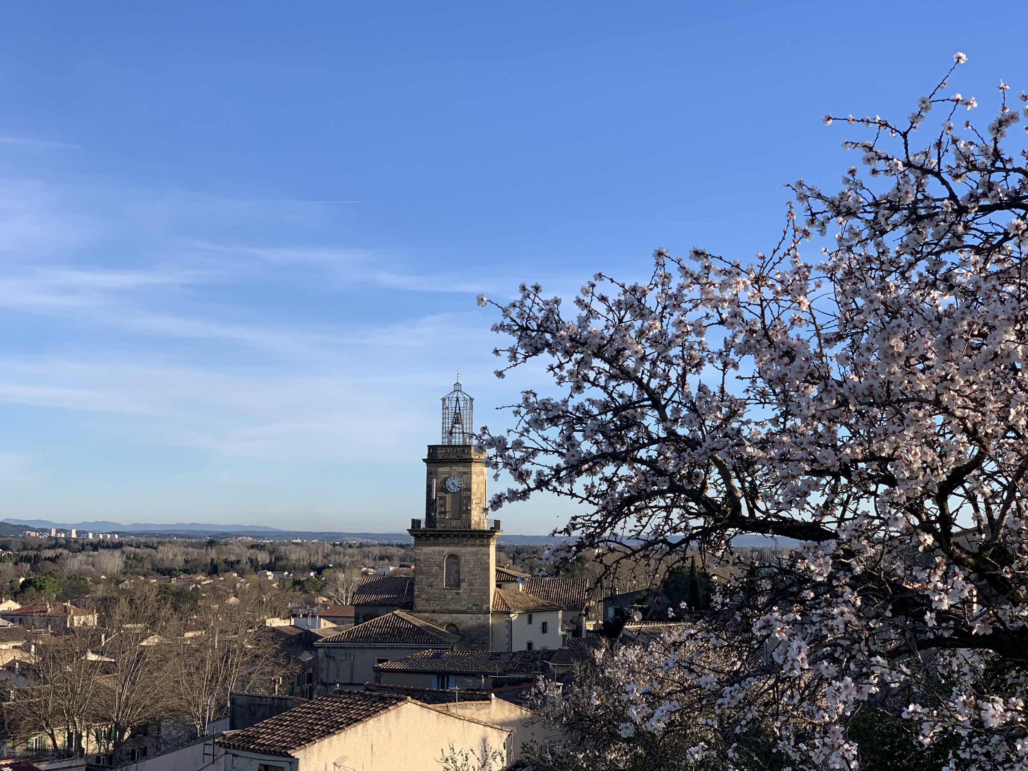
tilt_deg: +5.1
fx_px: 1574
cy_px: 389
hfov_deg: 36.2
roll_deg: -0.8
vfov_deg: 27.5
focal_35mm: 53
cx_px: 517
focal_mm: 6
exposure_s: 1/841
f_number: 2.4
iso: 16
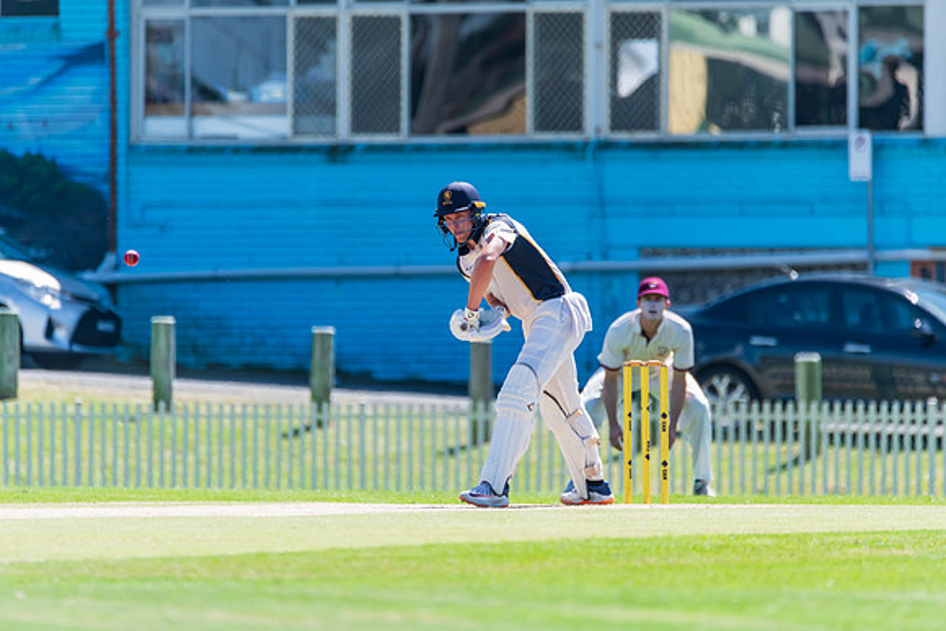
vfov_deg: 2.3
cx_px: 473
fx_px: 15770
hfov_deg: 3.4
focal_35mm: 600
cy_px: 316
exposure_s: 1/1250
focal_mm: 600
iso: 400
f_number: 6.3
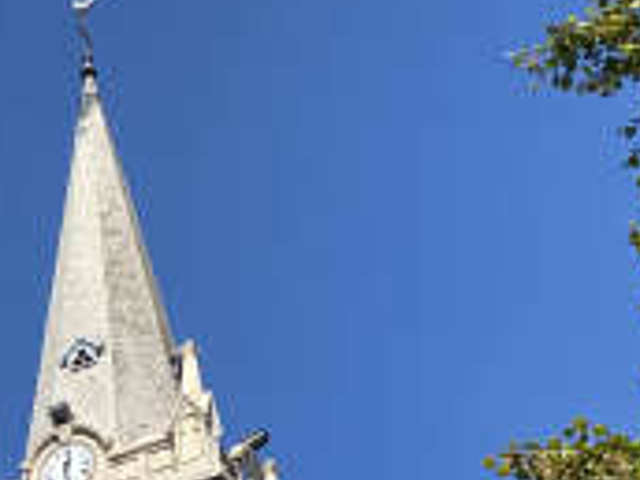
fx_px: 2015
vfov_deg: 12.1
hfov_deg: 16.4
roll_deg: -2.3
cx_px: -324
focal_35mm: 109
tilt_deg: +21.0
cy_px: 953
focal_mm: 4.25
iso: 32
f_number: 1.8
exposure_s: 1/2688
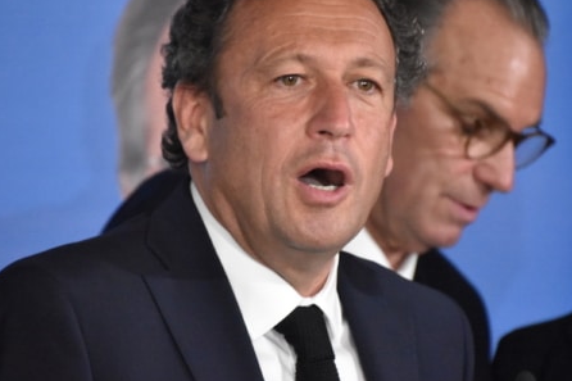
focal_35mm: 606
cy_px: 190
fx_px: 9625
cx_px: 310
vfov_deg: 2.3
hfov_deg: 3.4
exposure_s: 1/400
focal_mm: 300
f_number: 6.3
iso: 6400
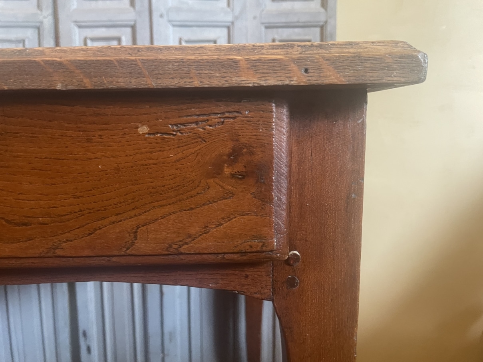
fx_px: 363
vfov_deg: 53.1
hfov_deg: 67.3
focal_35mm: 26
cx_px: 242
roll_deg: +0.9
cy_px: 181
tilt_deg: -8.4
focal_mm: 4.2
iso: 320
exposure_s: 1/33
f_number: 1.6
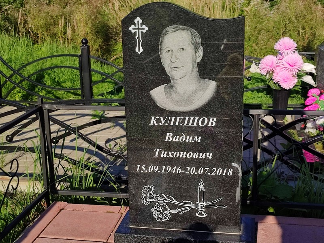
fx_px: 234
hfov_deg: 69.4
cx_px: 162
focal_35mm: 25
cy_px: 122
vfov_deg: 54.9
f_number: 1.9
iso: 50
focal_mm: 6.04
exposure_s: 1/984
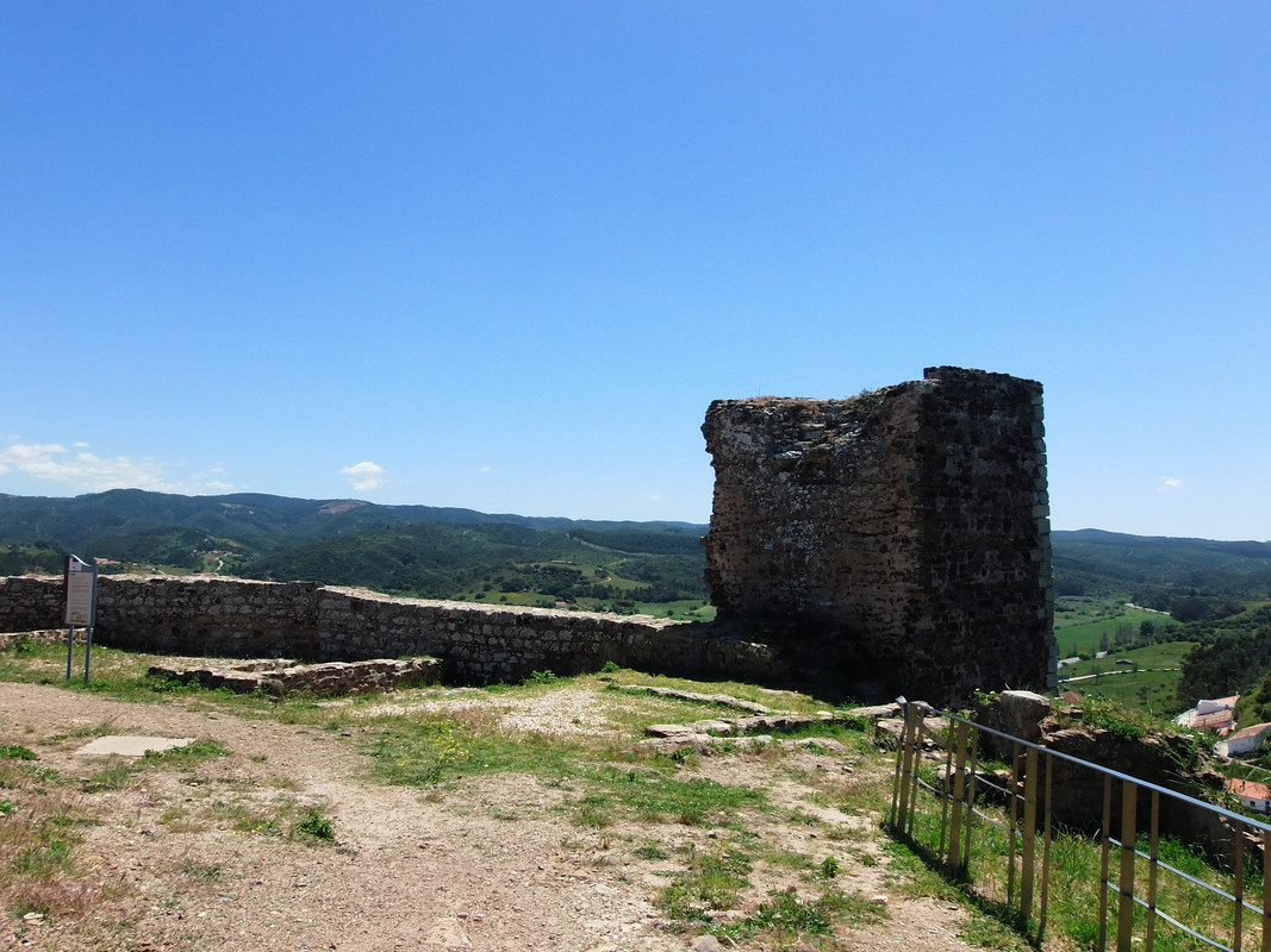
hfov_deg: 67.3
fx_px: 955
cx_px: 636
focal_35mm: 26
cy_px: 476
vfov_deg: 53.1
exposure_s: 1/250
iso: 100
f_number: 7.5
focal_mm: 4.66
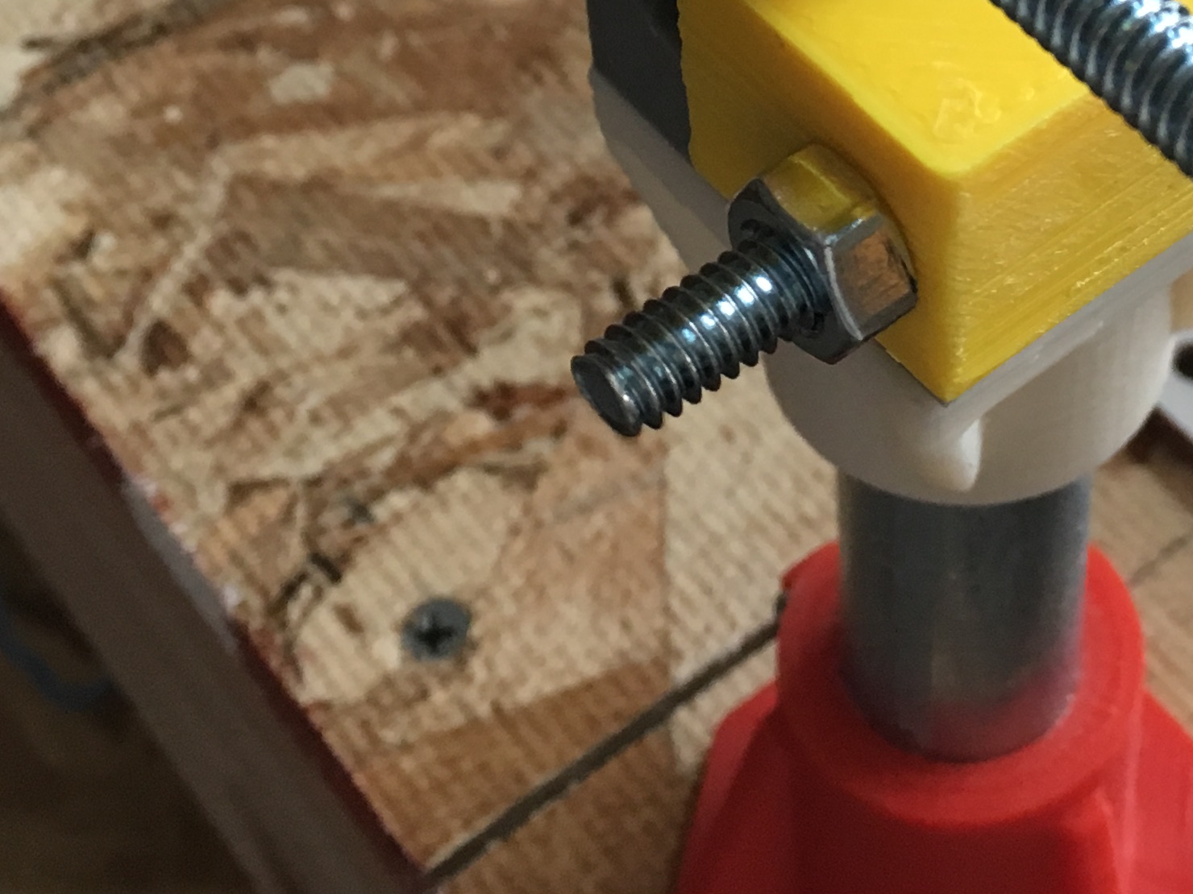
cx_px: 993
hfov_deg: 24.2
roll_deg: -1.1
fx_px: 2723
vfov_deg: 17.7
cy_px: -188
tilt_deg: -42.4
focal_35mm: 79
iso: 100
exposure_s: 1/30
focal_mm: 4.15
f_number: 2.2
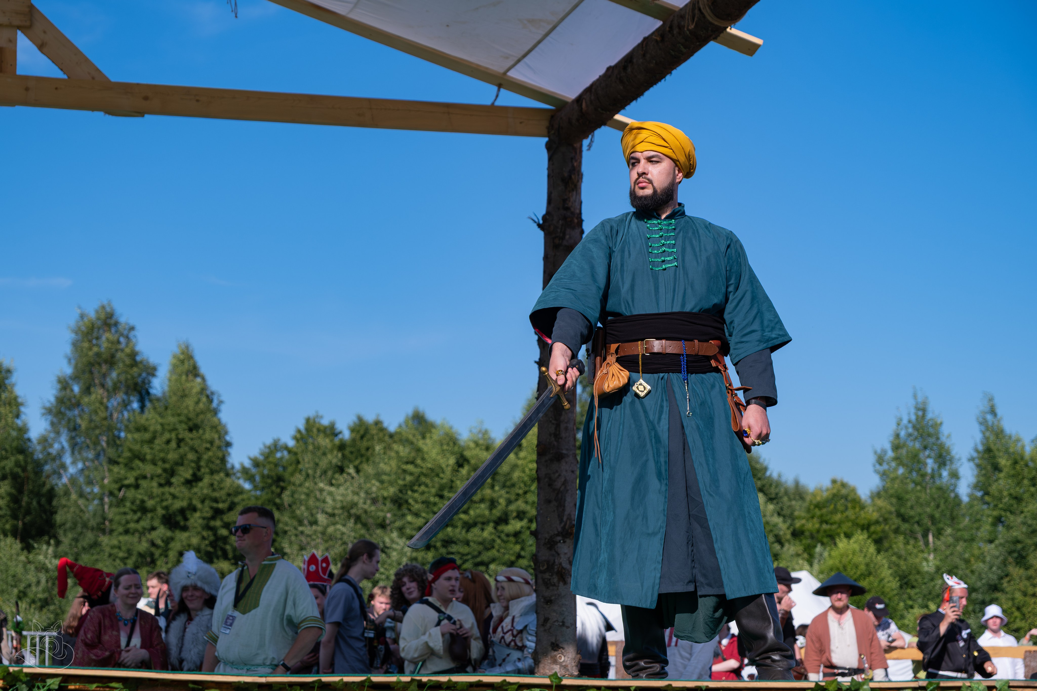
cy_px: 328
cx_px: 495
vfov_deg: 17.7
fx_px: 2223
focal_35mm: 77
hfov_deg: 26.3
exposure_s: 1/1600
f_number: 4
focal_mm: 48.5
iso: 160
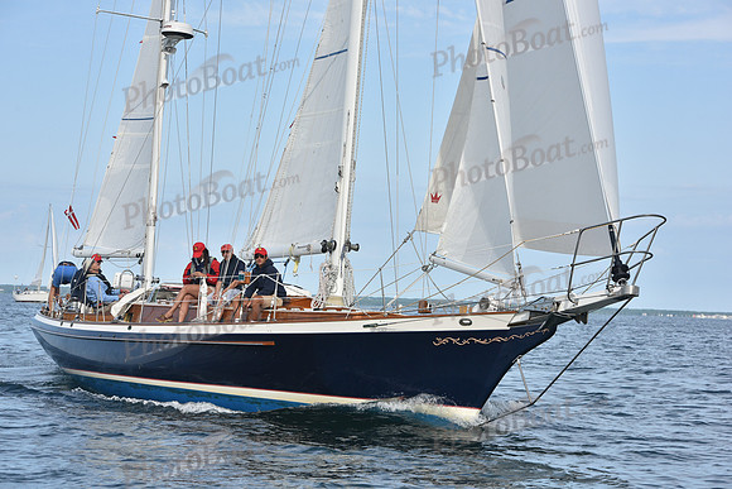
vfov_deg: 14.0
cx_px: 366
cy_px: 244
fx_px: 1993
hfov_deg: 20.8
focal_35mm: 98
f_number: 8
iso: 320
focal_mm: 98
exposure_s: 1/1000
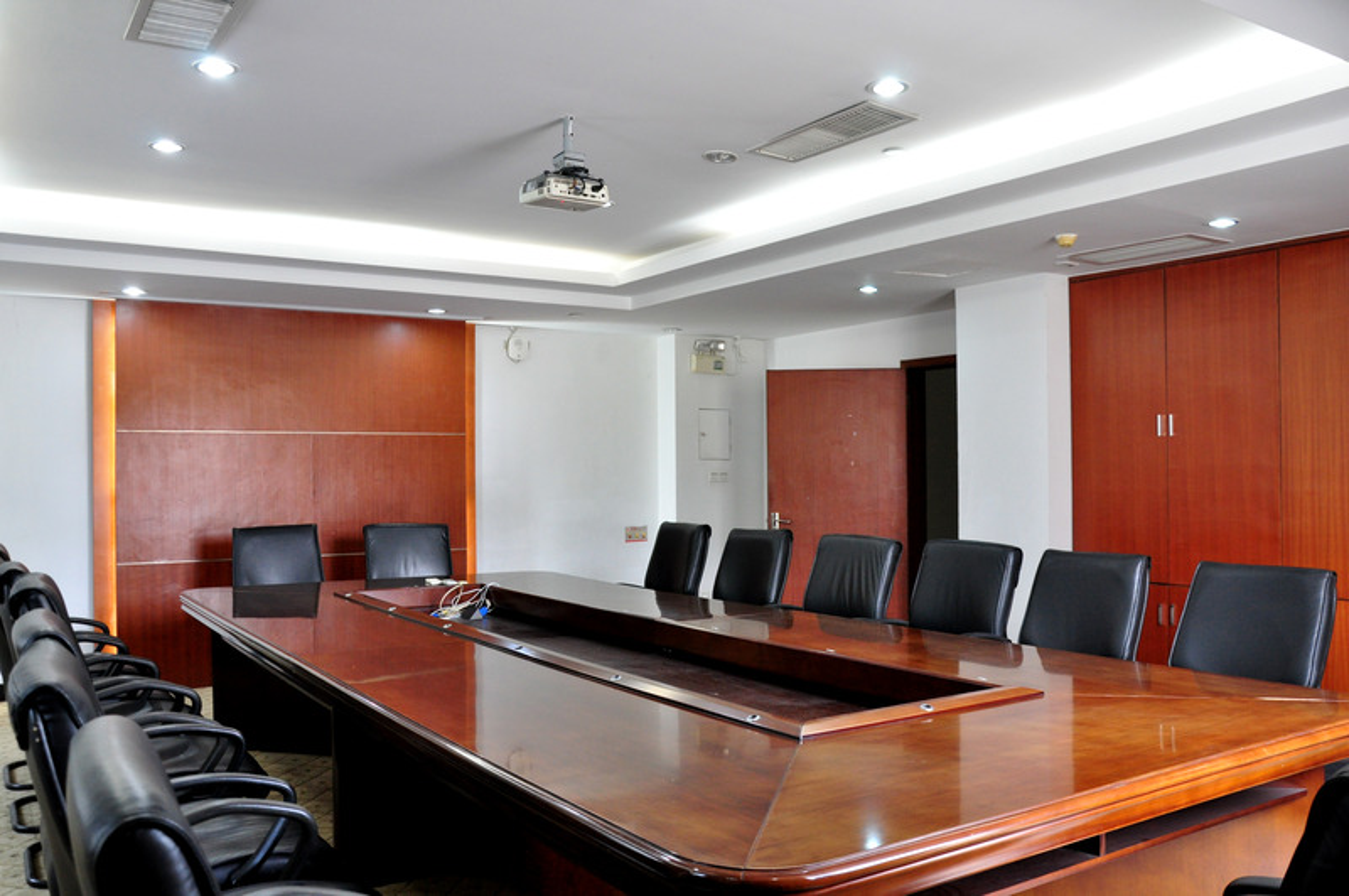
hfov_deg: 67.5
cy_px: 448
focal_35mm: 27
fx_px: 1010
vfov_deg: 47.8
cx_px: 674
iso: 800
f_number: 7.1
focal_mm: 18
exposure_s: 1/25
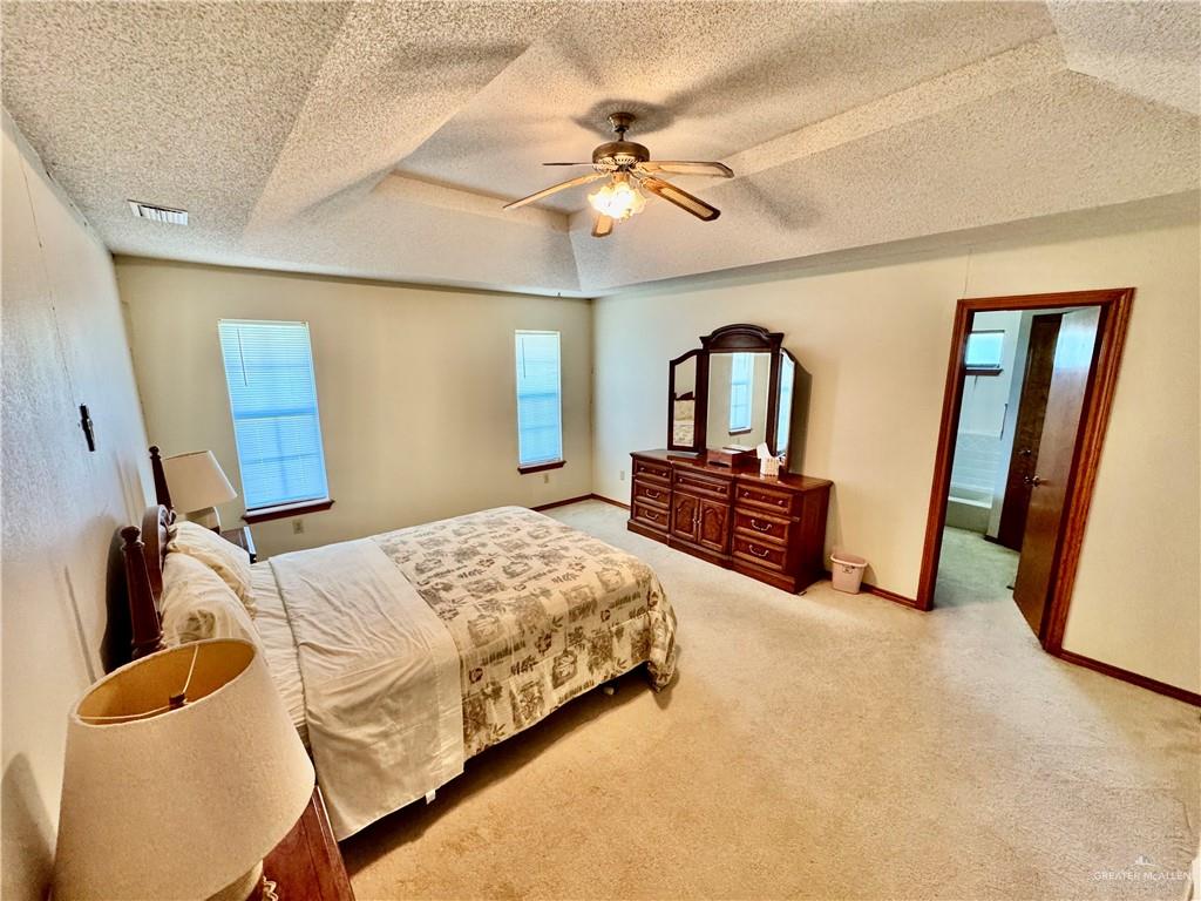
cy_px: 450
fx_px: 486
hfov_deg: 102.1
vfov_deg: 85.7
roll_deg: -0.1
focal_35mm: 14
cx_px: 600
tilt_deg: -12.7
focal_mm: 2.22
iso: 320
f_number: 2.2
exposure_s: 1/60
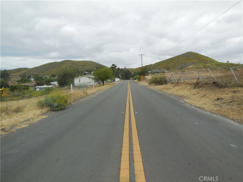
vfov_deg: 54.9
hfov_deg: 69.4
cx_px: 122
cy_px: 91
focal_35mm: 25
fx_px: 175
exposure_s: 1/1250
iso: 125
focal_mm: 4.5
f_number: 3.1
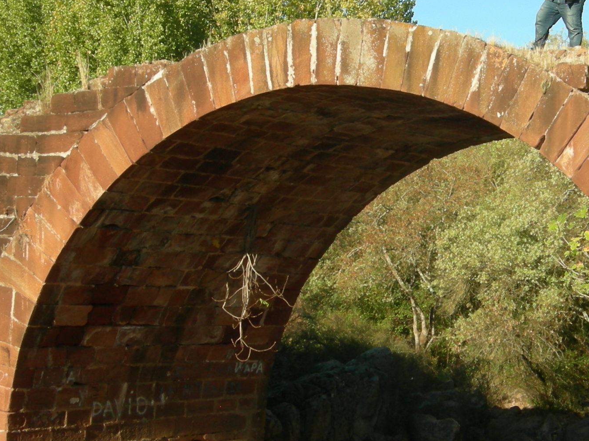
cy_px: 177
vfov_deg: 15.2
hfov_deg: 20.1
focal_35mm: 97
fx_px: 1650
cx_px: 440
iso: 64
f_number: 6.2
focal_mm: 10.4
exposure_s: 1/175
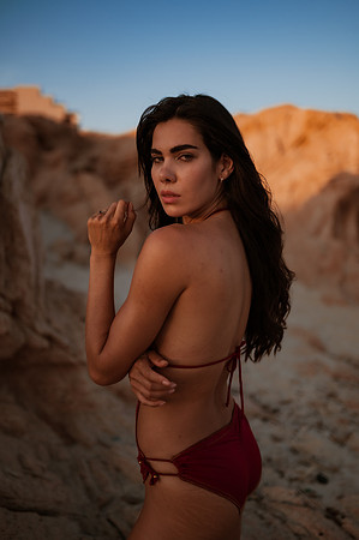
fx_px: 525
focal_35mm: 35
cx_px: 180
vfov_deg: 54.5
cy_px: 270
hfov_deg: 37.8
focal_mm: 35
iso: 100
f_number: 1.4
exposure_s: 1/2500
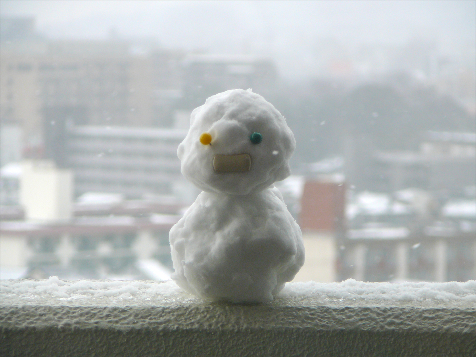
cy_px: 178
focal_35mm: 256
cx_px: 238
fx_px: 3520
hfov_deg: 7.7
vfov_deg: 5.8
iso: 80
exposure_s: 1/400
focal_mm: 38
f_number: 4.1
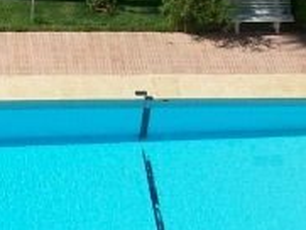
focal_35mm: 150
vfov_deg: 9.8
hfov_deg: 13.0
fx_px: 1327
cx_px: 12
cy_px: 269
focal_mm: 5.7
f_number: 5.5
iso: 80
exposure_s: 1/620
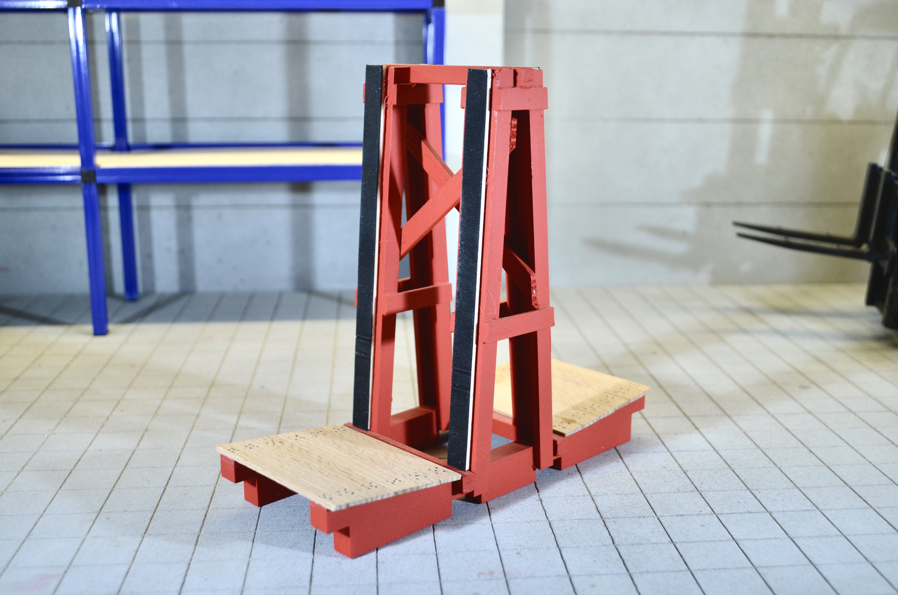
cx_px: 449
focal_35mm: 42
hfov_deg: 46.5
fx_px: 1045
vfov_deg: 31.8
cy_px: 298
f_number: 5.6
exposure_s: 1/125
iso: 400
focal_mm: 28
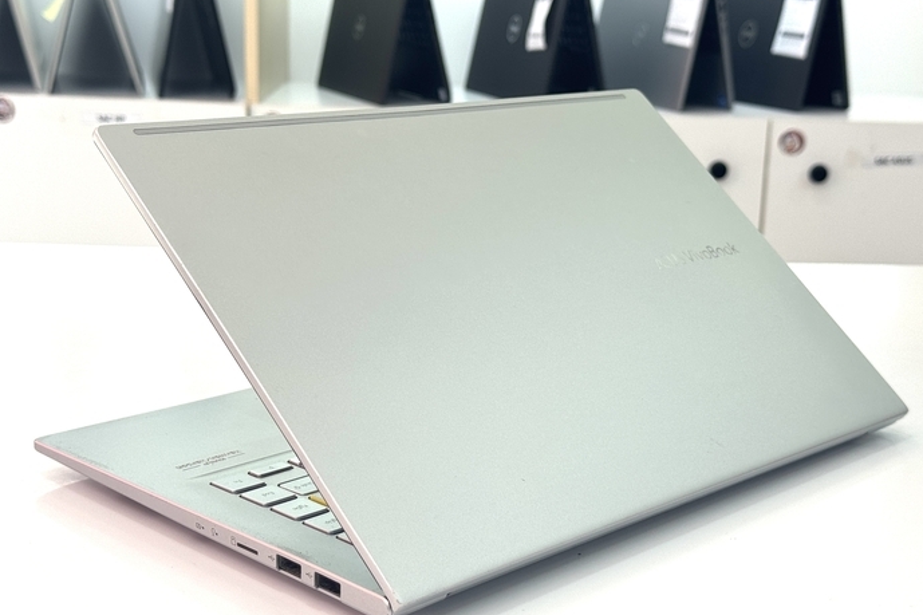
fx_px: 1487
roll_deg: -0.9
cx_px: 458
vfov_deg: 23.4
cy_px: 320
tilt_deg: -14.7
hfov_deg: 34.5
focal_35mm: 58
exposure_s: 1/157
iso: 64
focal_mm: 6.76
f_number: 1.78
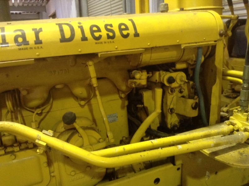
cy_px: 93
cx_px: 124
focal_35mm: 33
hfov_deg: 55.4
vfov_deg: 42.9
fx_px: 237
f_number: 2.4
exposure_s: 1/24
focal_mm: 3.3
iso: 250
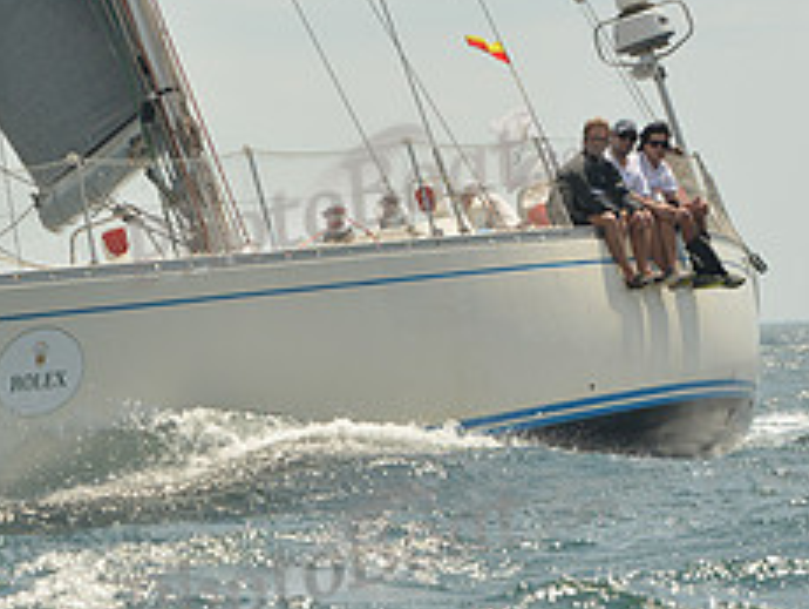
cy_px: 65
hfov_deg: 5.6
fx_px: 8212
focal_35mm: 351
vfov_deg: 4.2
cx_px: -56
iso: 400
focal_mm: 145
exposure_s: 1/800
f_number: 7.1
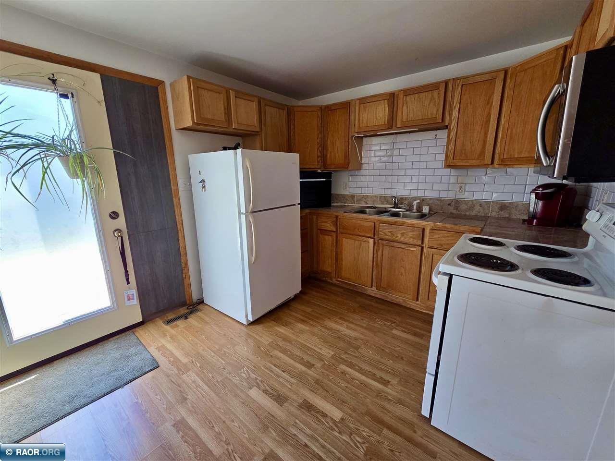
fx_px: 231
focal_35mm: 13
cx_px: 308
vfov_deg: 89.9
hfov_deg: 106.2
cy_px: 230
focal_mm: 2.2
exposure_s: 1/120
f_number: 2.2
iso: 160
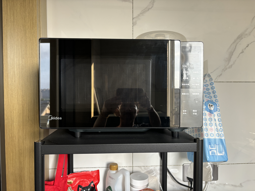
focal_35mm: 26
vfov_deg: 53.1
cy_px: 96
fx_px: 192
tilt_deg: -1.8
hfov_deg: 67.3
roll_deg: -0.5
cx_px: 128
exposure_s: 1/121
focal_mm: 5.96
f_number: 1.6
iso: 125
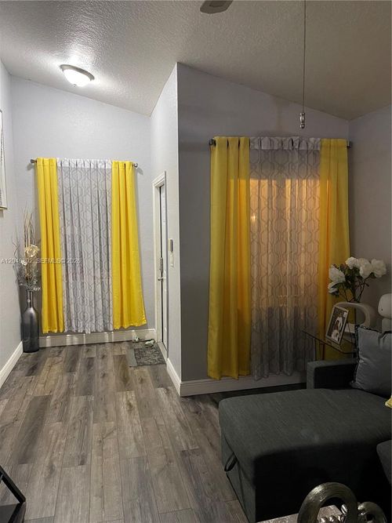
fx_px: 393
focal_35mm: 26
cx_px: 196
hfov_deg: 53.0
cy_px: 262
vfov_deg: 67.3
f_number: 1.6
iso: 500
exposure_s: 1/40
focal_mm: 5.1
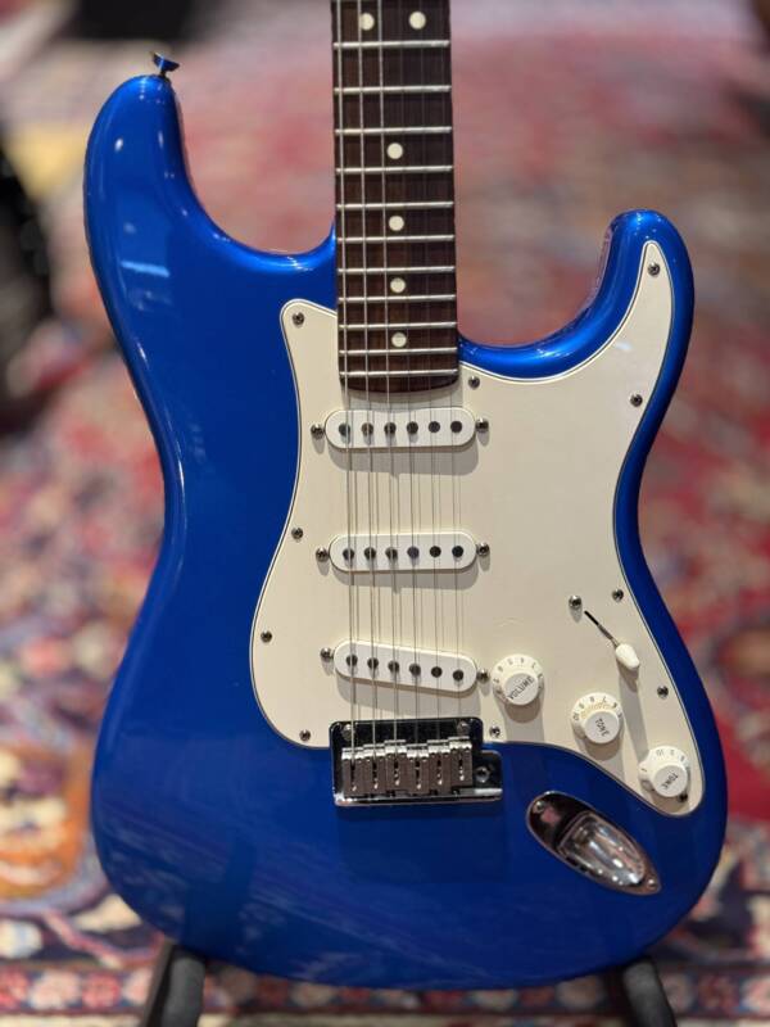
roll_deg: +0.9
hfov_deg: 30.3
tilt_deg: -29.7
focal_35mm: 48
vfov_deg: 39.7
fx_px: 1424
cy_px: 514
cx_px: 385
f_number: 1.78
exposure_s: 1/40
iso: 250
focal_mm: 6.76
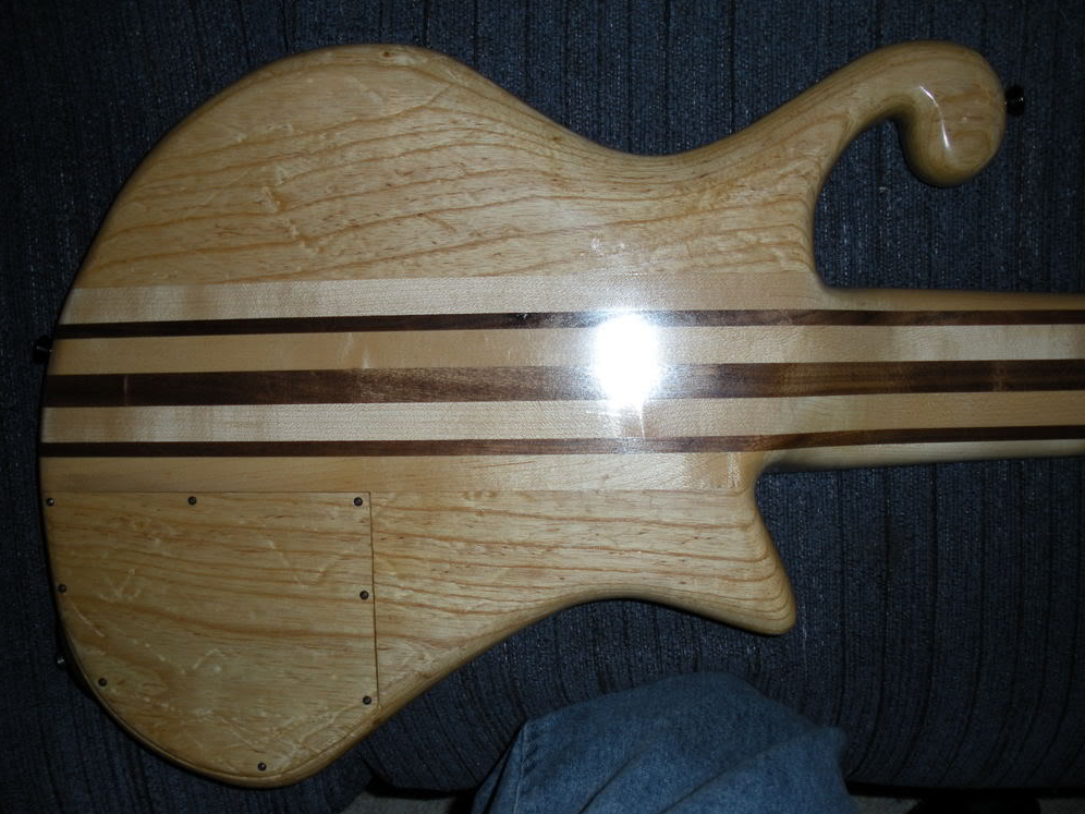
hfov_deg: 50.1
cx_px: 536
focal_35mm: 37
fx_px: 1160
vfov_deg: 38.7
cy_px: 411
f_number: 3.5
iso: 64
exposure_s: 1/60
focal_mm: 6.3
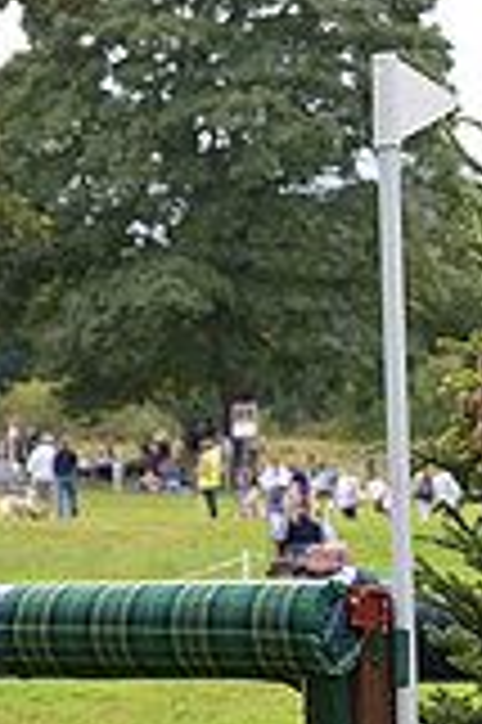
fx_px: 6239
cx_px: -653
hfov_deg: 4.3
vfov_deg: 6.7
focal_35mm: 310
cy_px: 474
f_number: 5.6
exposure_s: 1/1250
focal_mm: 86
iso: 1100
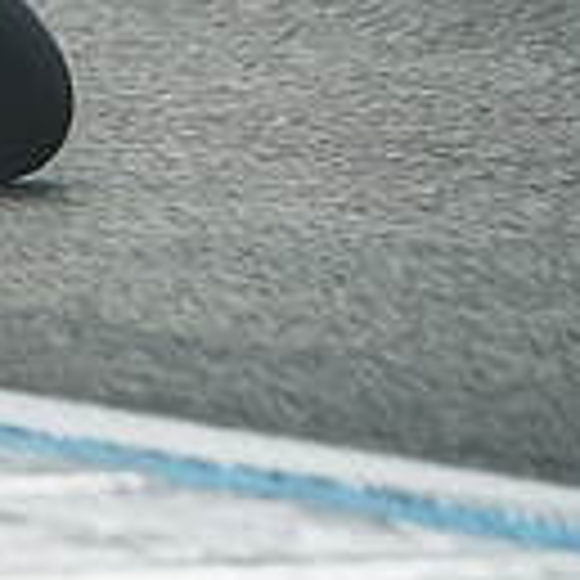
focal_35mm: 1151
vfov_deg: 1.5
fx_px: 21819
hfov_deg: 1.5
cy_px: -214
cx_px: -647
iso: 1000
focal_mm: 200
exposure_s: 1/4000
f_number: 2
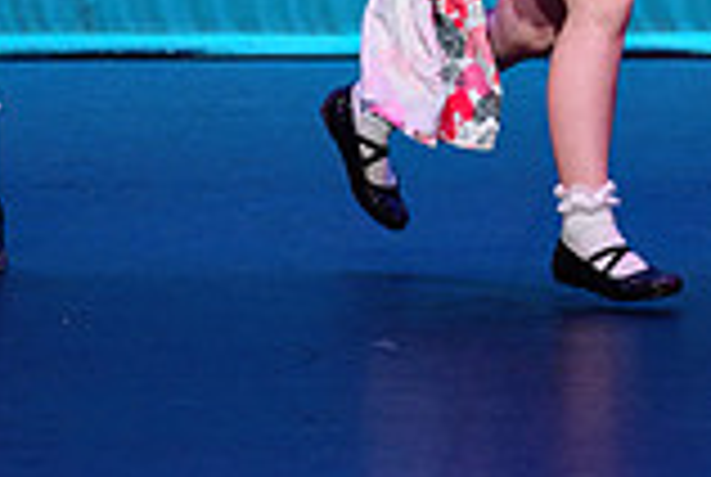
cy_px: -482
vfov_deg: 2.1
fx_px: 13020
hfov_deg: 3.1
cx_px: 419
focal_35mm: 658
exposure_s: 1/500
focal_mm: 160
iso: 1250
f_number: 2.8
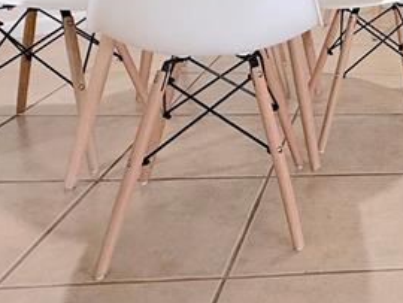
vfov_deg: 25.3
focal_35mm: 53
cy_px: -40
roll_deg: -4.3
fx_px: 618
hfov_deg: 29.4
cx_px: 518
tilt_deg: -7.6
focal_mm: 2.22
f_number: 2.2
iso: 200
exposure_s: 1/60
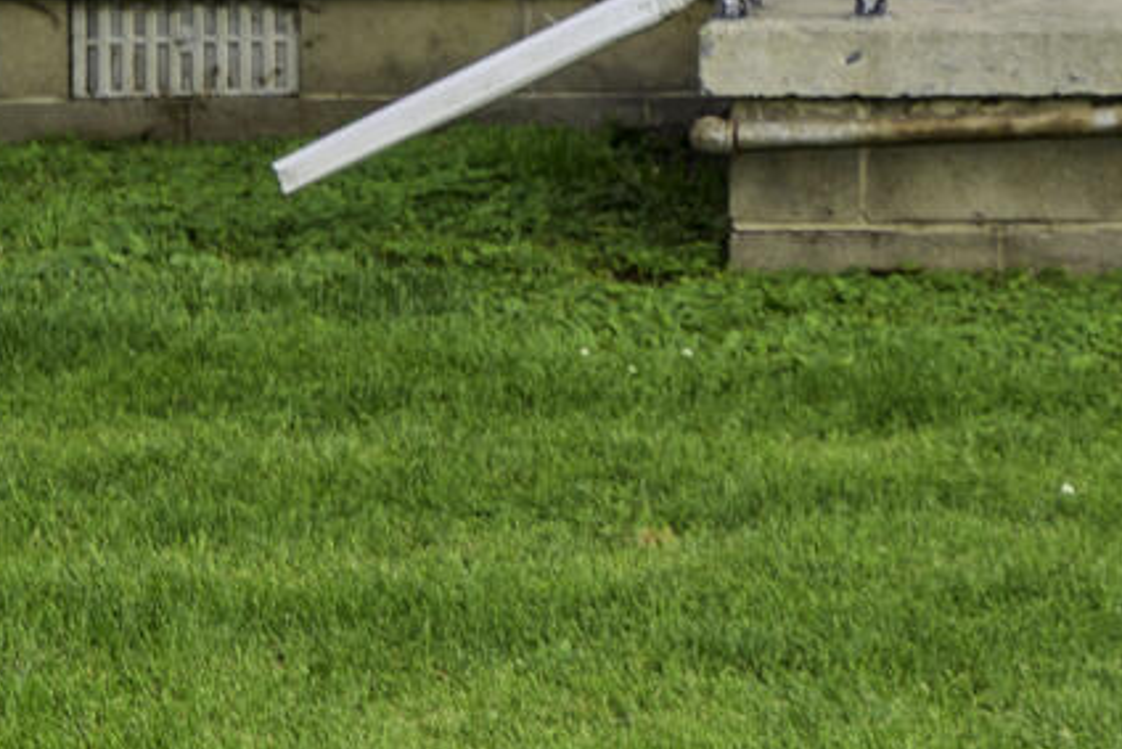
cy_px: -707
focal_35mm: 205
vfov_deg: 6.5
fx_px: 6391
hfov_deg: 9.7
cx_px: 1707
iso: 64
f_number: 5.6
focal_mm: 29
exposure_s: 1/100
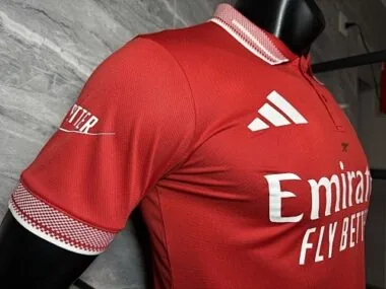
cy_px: 144
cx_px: 193
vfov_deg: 56.8
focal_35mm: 24
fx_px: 268
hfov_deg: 71.6
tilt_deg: +1.8
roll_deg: -1.4
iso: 160
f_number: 1.78
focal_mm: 6.76
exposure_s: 1/100
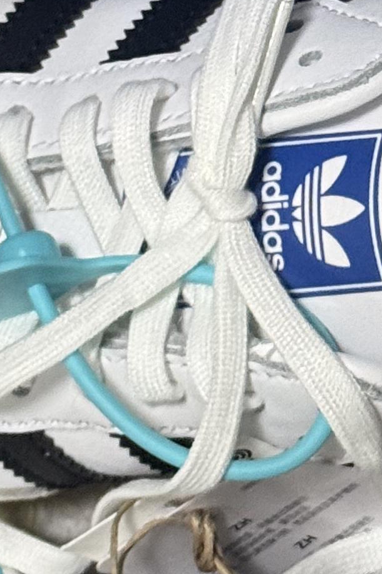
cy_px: -98
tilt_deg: -86.1
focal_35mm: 220
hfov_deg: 6.2
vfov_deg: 9.2
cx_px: 350
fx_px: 3501
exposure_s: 1/40
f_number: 1.78
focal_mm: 6.76
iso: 400
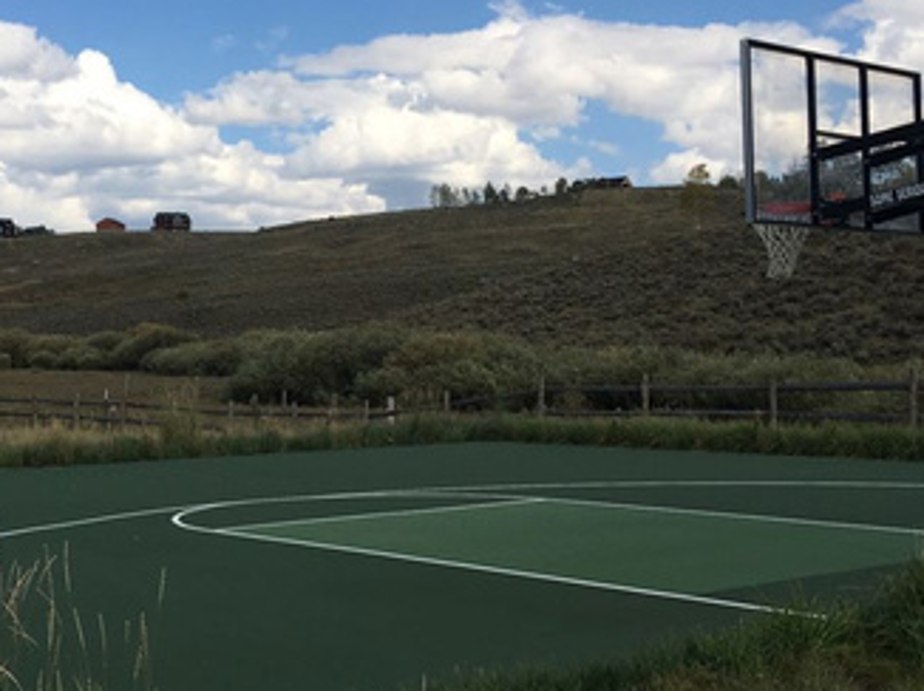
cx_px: 351
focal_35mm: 57
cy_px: 365
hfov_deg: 33.7
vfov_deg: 25.6
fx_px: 1520
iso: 25
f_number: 2.2
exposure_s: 1/1425
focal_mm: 4.15
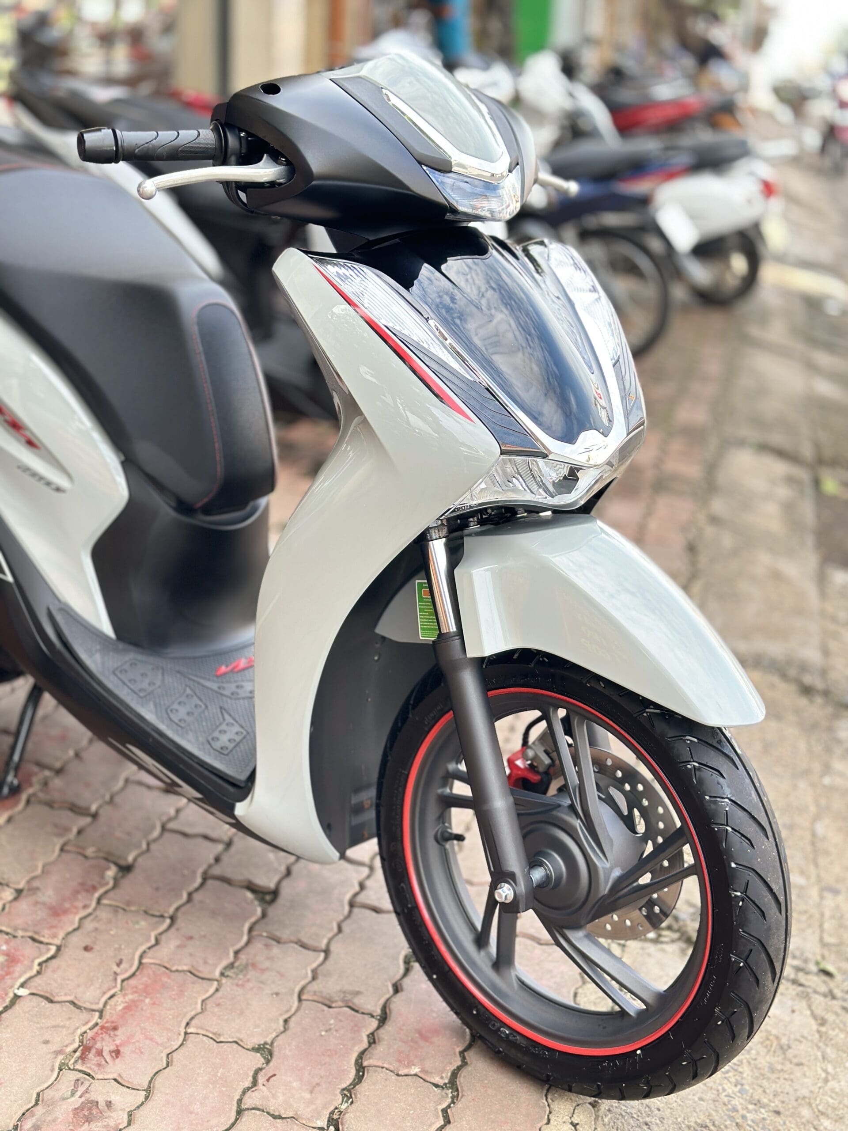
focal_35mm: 48
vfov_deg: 39.7
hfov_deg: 30.3
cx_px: 424
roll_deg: -3.3
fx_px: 1568
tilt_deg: -17.0
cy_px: 566
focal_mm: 6.86
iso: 80
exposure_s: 1/392
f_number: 1.78
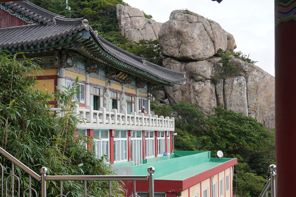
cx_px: 150
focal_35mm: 56
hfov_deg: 35.6
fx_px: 461
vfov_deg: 24.1
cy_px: 123
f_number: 9
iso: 100
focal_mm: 35
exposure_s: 1/100
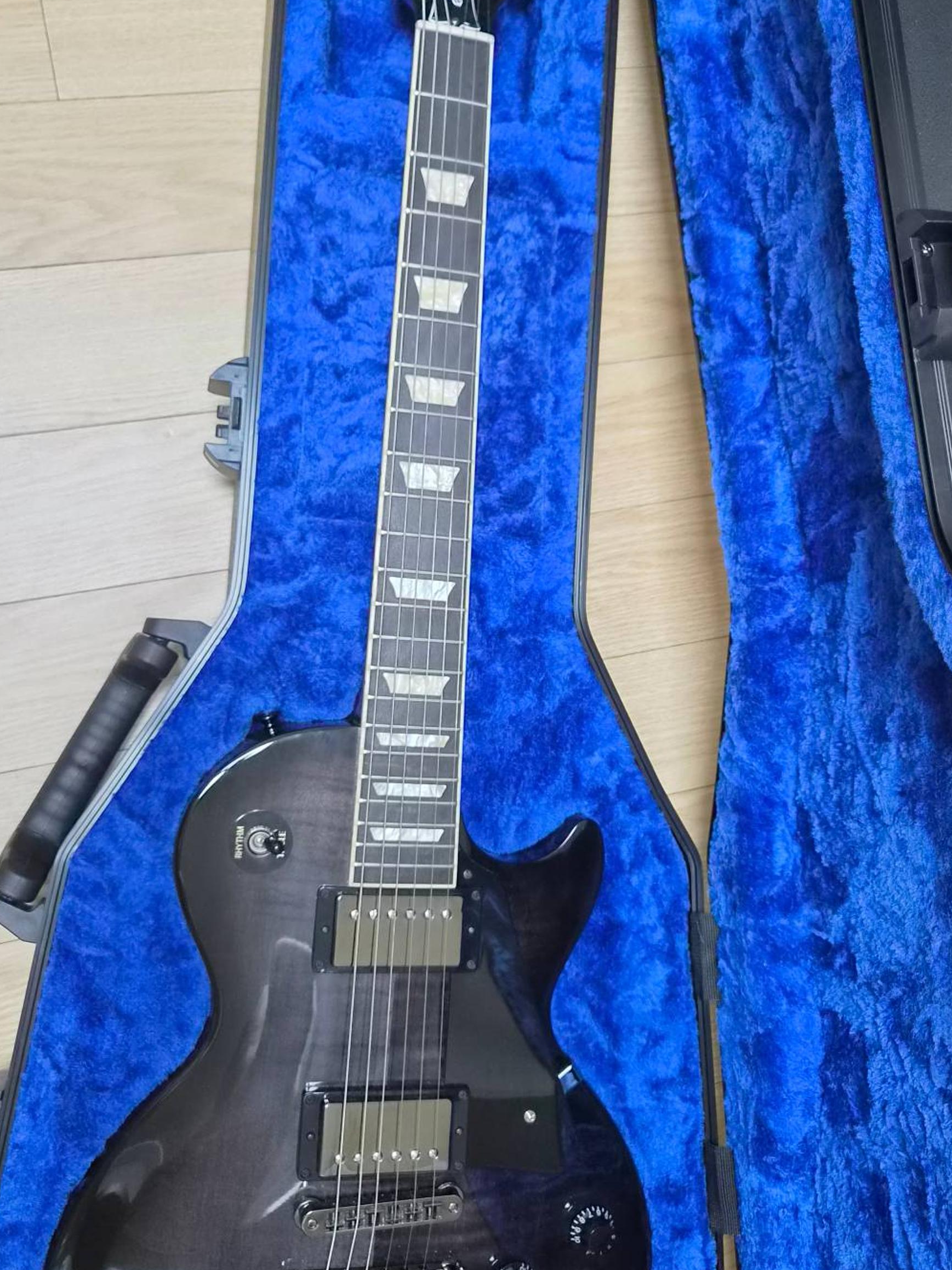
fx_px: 954
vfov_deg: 67.3
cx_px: 495
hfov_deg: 53.0
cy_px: 631
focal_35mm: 26
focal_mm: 5.4
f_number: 1.8
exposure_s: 1/120
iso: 800
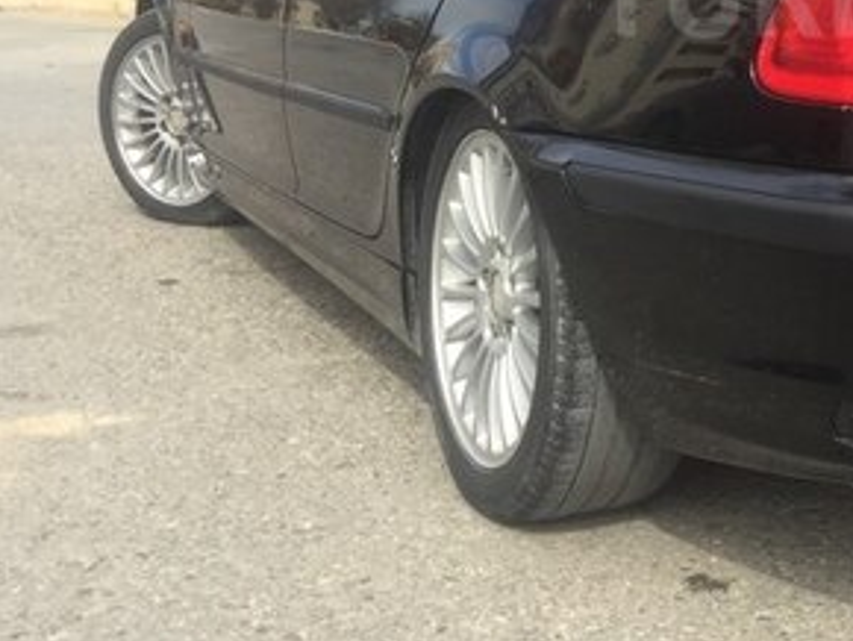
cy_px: -7
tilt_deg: -1.2
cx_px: 894
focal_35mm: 66
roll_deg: +1.4
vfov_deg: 21.5
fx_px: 1628
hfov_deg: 27.3
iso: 32
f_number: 2.2
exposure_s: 1/638
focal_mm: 4.15
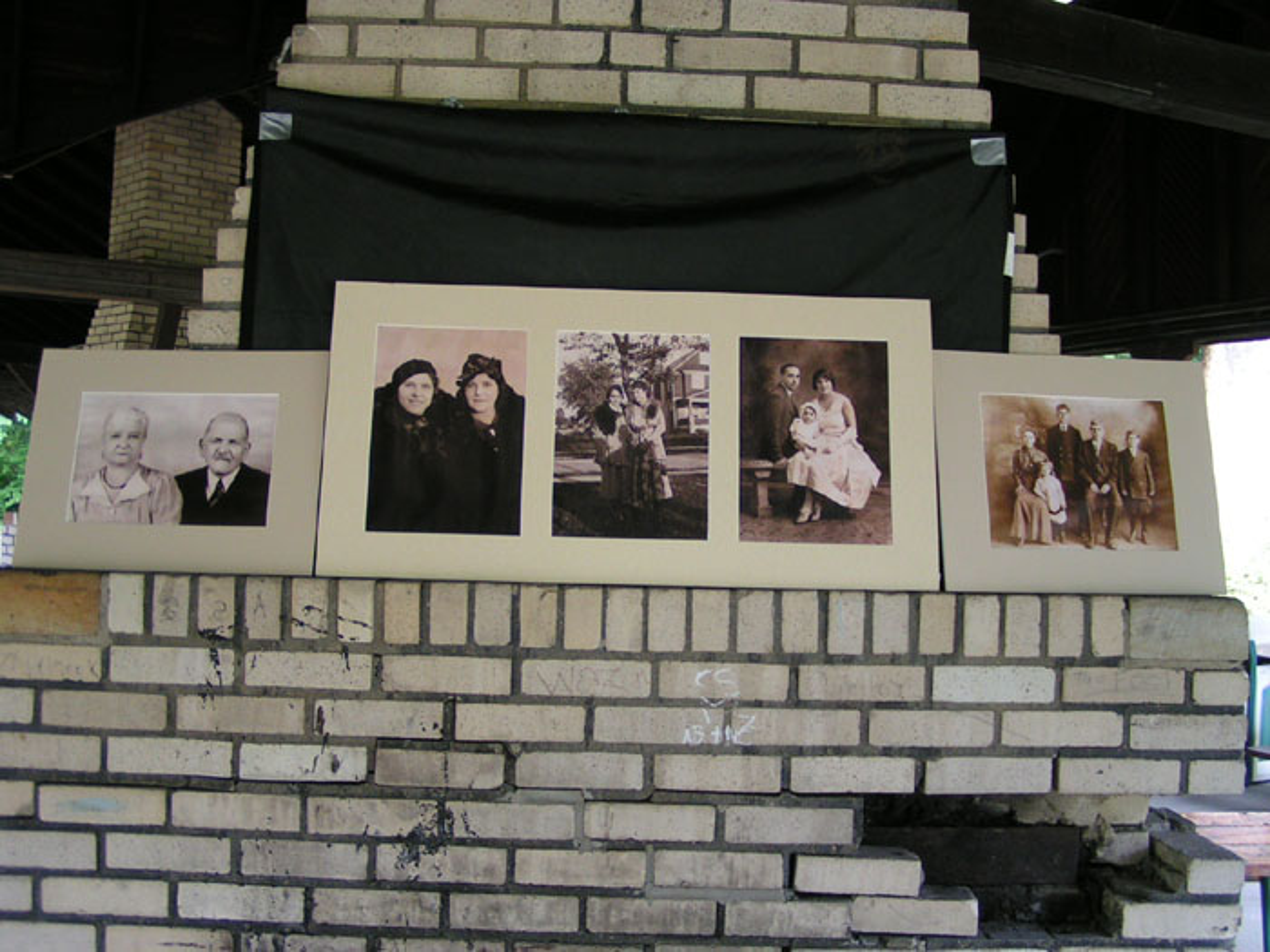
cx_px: 635
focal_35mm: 38
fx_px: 1394
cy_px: 476
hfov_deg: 49.0
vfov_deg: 37.7
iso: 100
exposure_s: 1/40
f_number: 2.8
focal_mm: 5.8
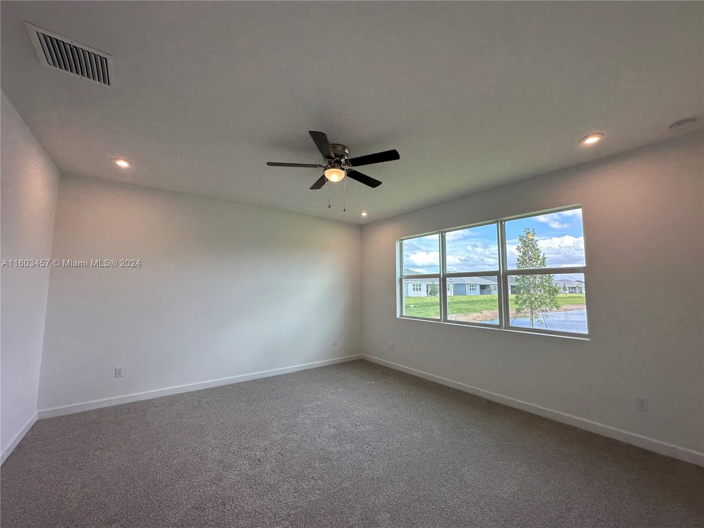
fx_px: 285
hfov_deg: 102.1
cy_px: 264
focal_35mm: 14
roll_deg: -0.6
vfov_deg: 85.7
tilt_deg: +5.4
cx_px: 352
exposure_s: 1/171
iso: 40
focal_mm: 2.22
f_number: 2.2
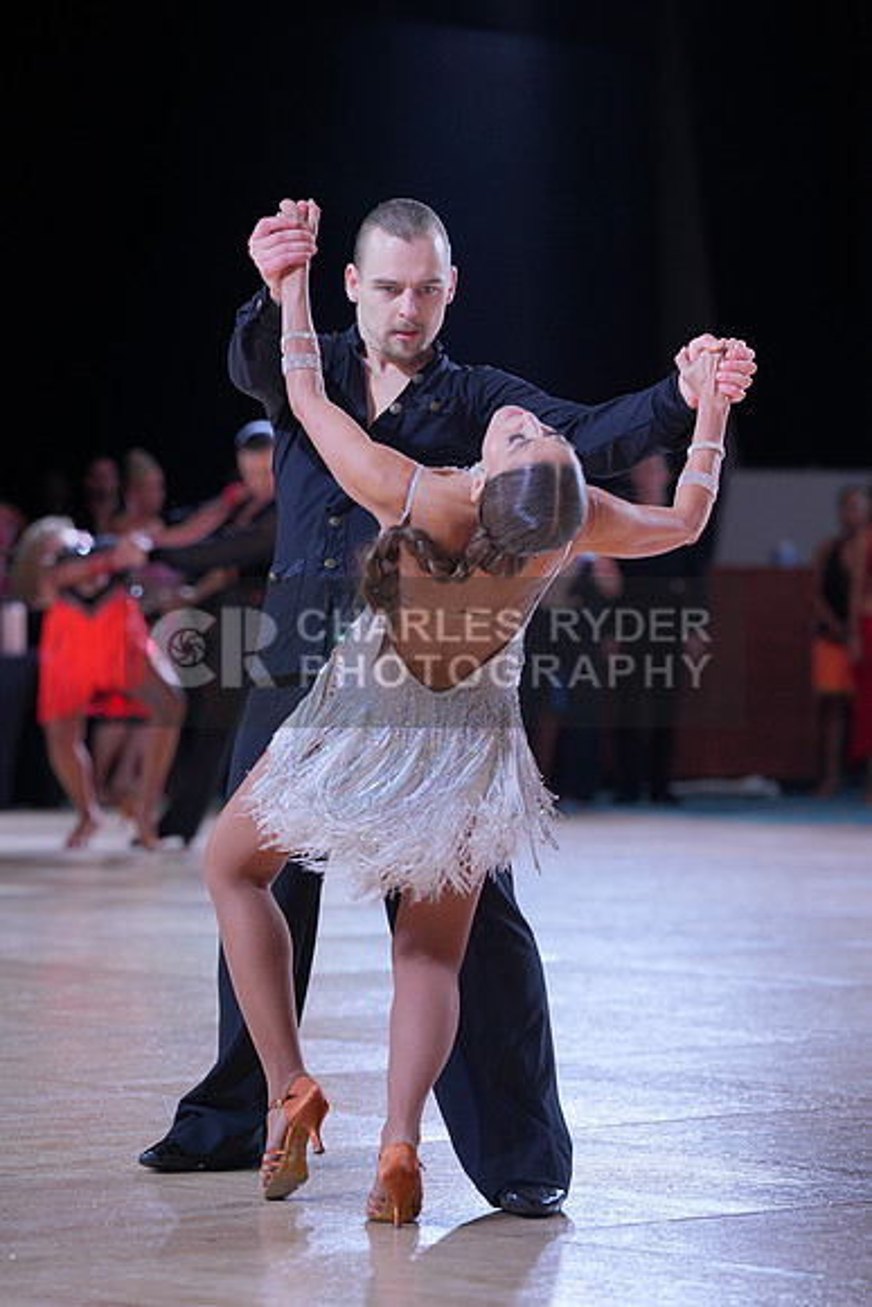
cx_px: 436
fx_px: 5446
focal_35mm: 150
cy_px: 654
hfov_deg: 9.2
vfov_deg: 13.7
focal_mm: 150
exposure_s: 1/400
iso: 640
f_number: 4
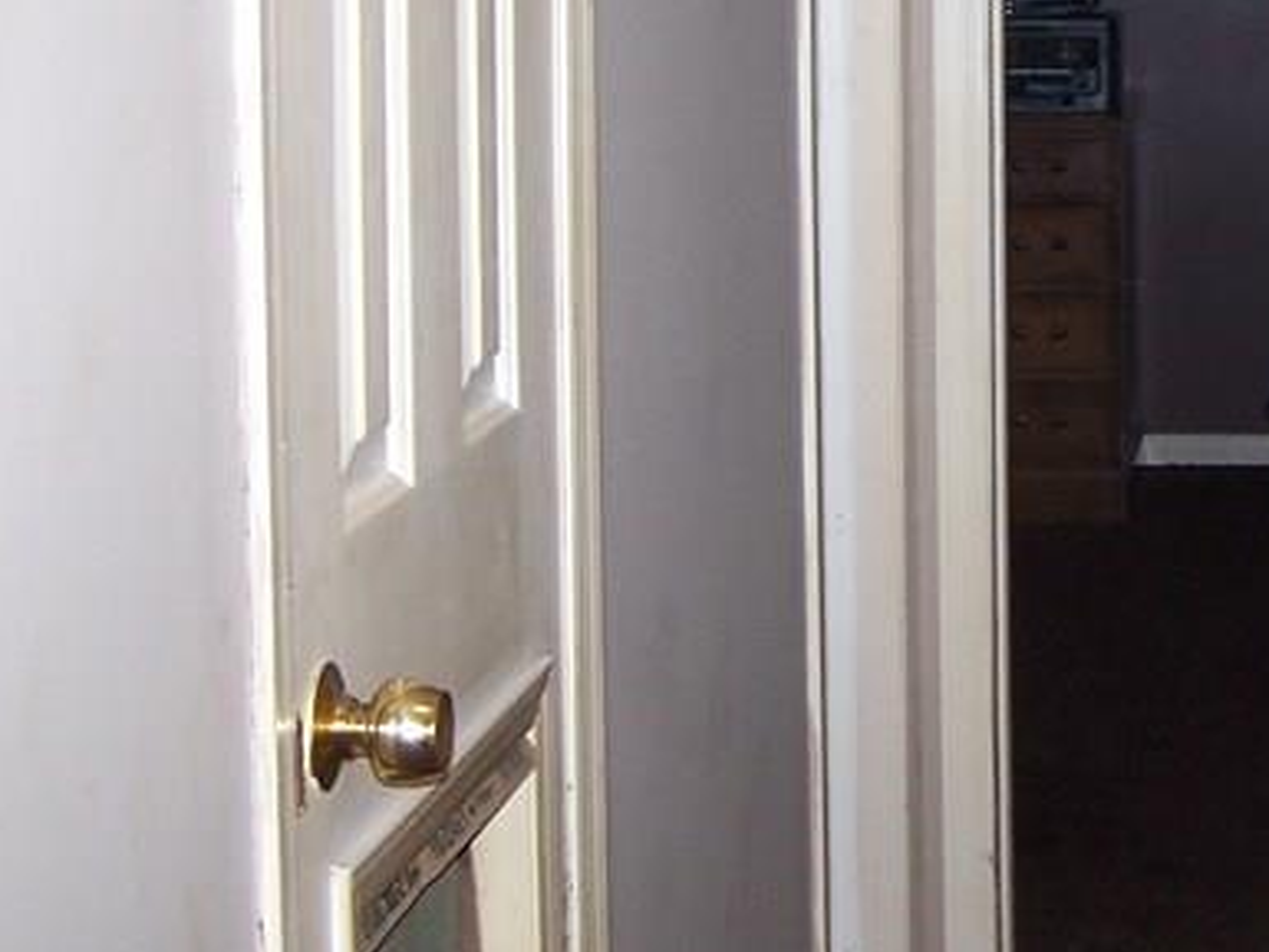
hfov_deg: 18.9
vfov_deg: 14.4
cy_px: -13
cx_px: 1253
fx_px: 3704
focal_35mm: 101
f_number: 2.8
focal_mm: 6.3
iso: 80
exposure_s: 1/60
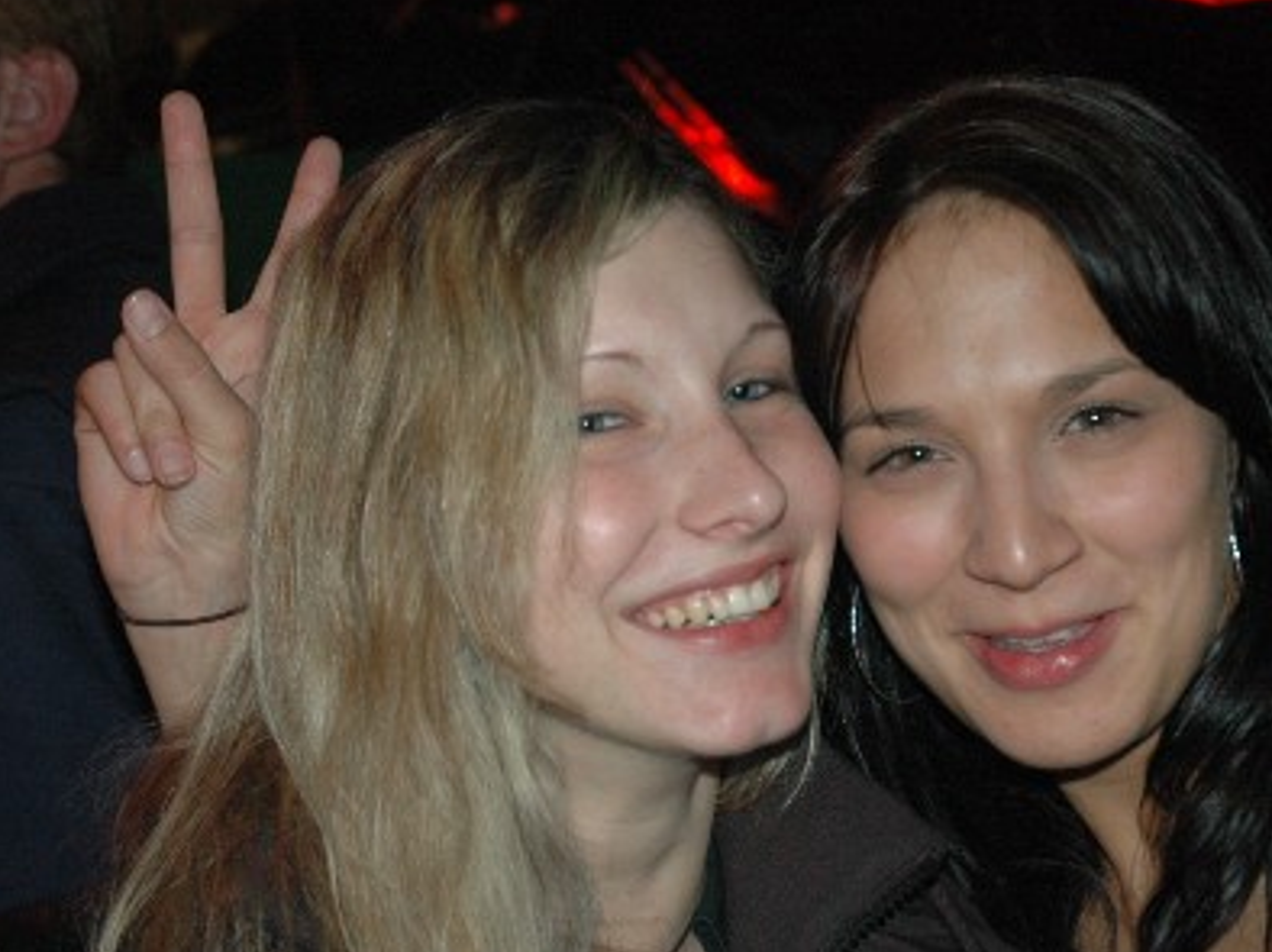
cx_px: 759
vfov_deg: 16.6
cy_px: 571
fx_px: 3268
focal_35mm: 89
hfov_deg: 22.0
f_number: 4.2
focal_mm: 38
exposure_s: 1/60
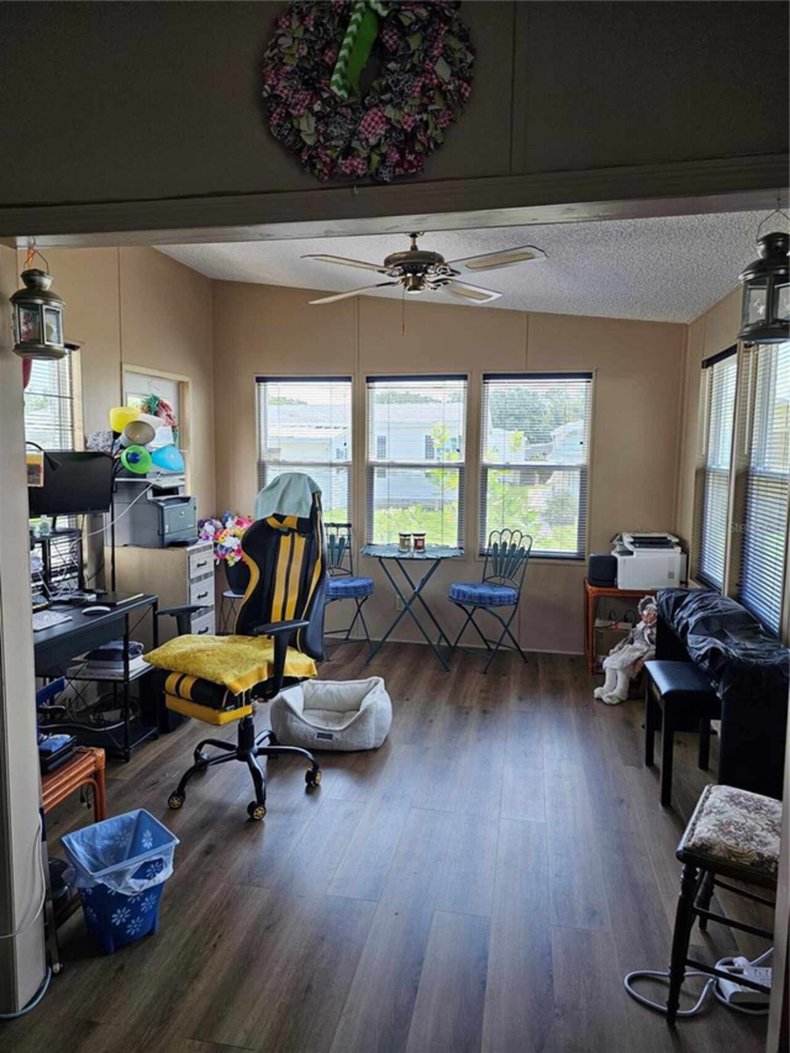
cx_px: 395
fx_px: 700
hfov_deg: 58.9
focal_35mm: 23
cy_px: 526
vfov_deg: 73.9
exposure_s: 1/207
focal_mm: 6.3
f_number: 1.7
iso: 80
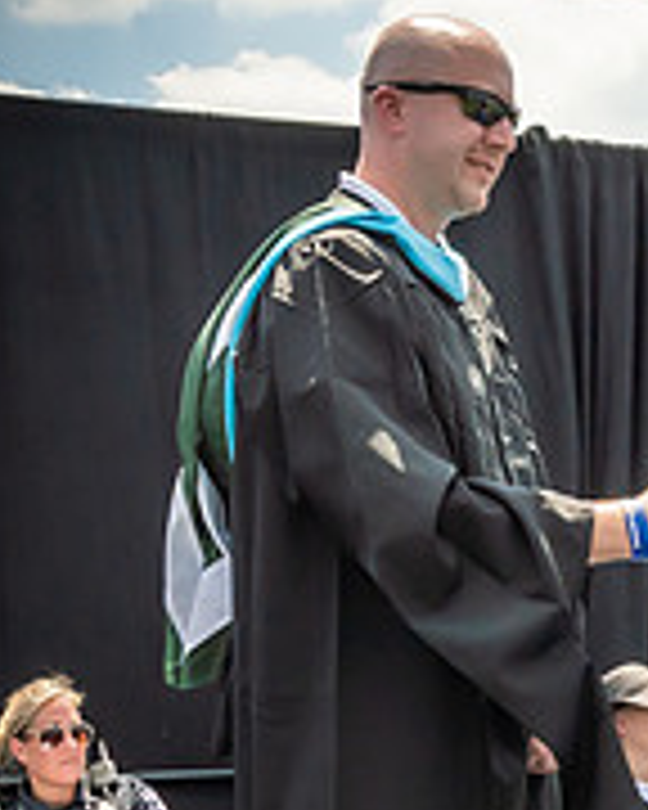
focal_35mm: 108
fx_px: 2589
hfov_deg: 14.1
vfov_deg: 17.6
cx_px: 635
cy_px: 644
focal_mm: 17
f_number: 7.1
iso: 200
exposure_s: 1/800
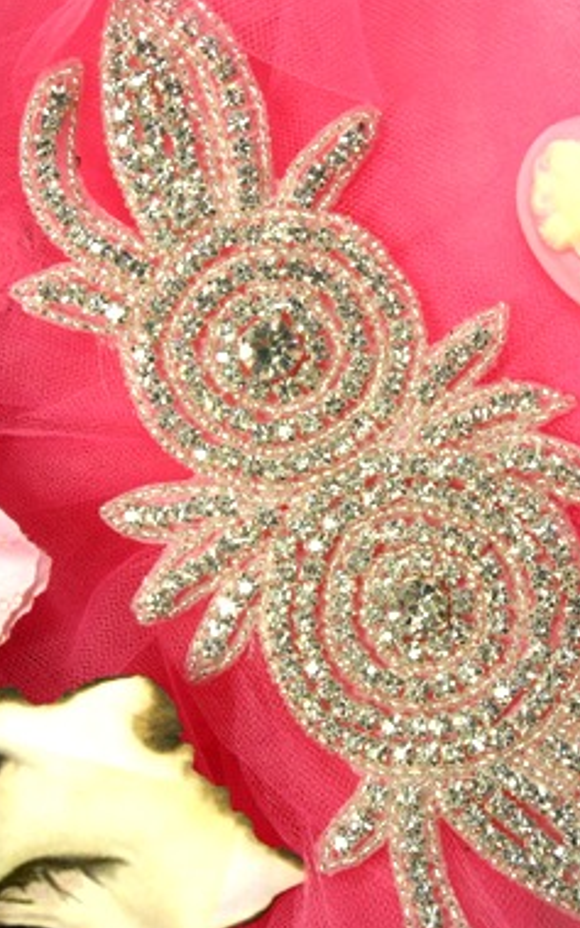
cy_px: 480
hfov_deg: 22.3
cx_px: 343
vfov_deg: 35.1
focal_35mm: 58
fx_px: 1466
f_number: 4.7
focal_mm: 8.3
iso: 80
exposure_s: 1/60
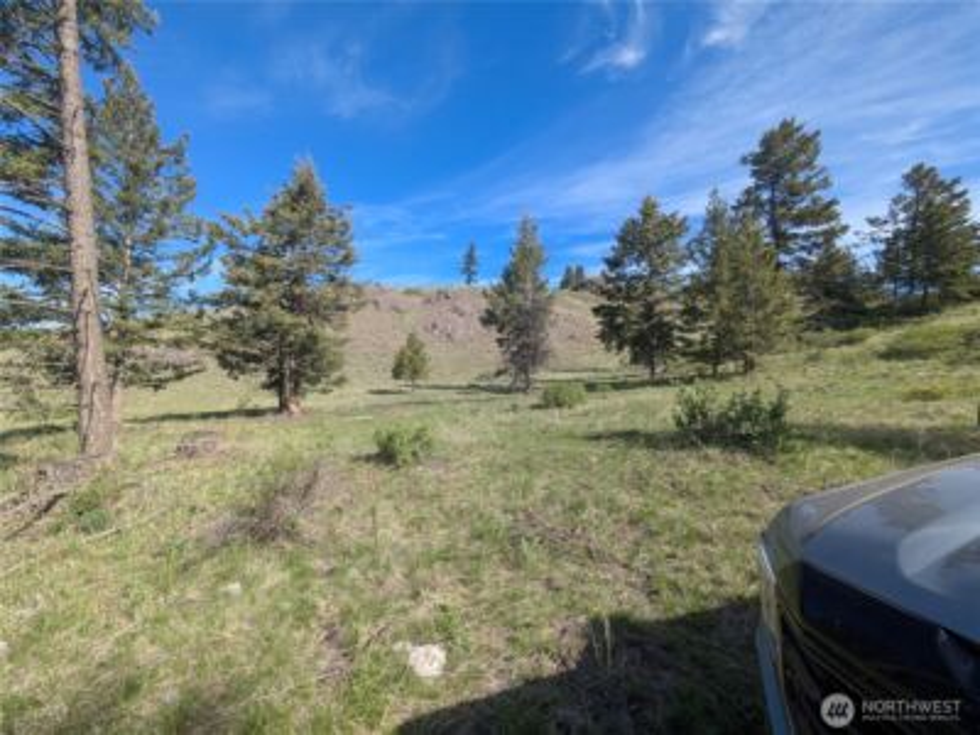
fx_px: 396
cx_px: 490
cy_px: 368
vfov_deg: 85.7
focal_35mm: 14
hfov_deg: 102.1
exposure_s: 1/822
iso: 46
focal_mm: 1.83
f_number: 2.2
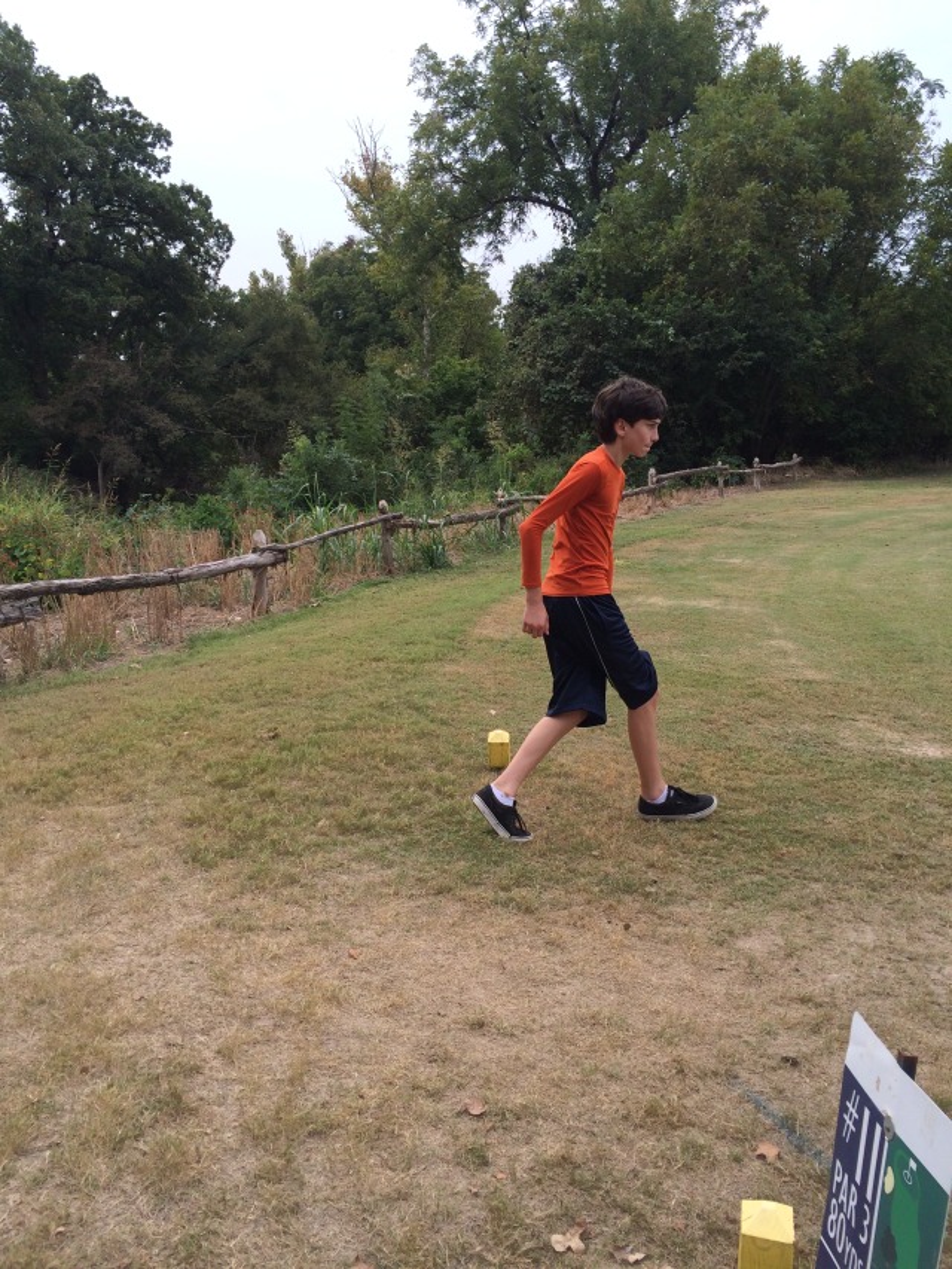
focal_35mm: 29
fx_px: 1063
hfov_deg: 48.2
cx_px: 476
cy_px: 634
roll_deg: +1.9
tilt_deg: -10.9
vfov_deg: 61.7
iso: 32
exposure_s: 1/789
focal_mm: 4.15
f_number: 2.2
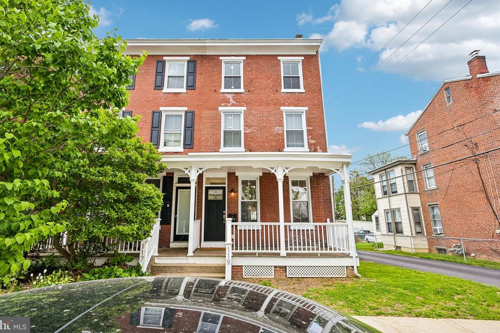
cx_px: 237
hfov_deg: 86.8
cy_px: 160
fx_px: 264
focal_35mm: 19
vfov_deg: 64.5
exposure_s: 1/80
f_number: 8
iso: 100
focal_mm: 18
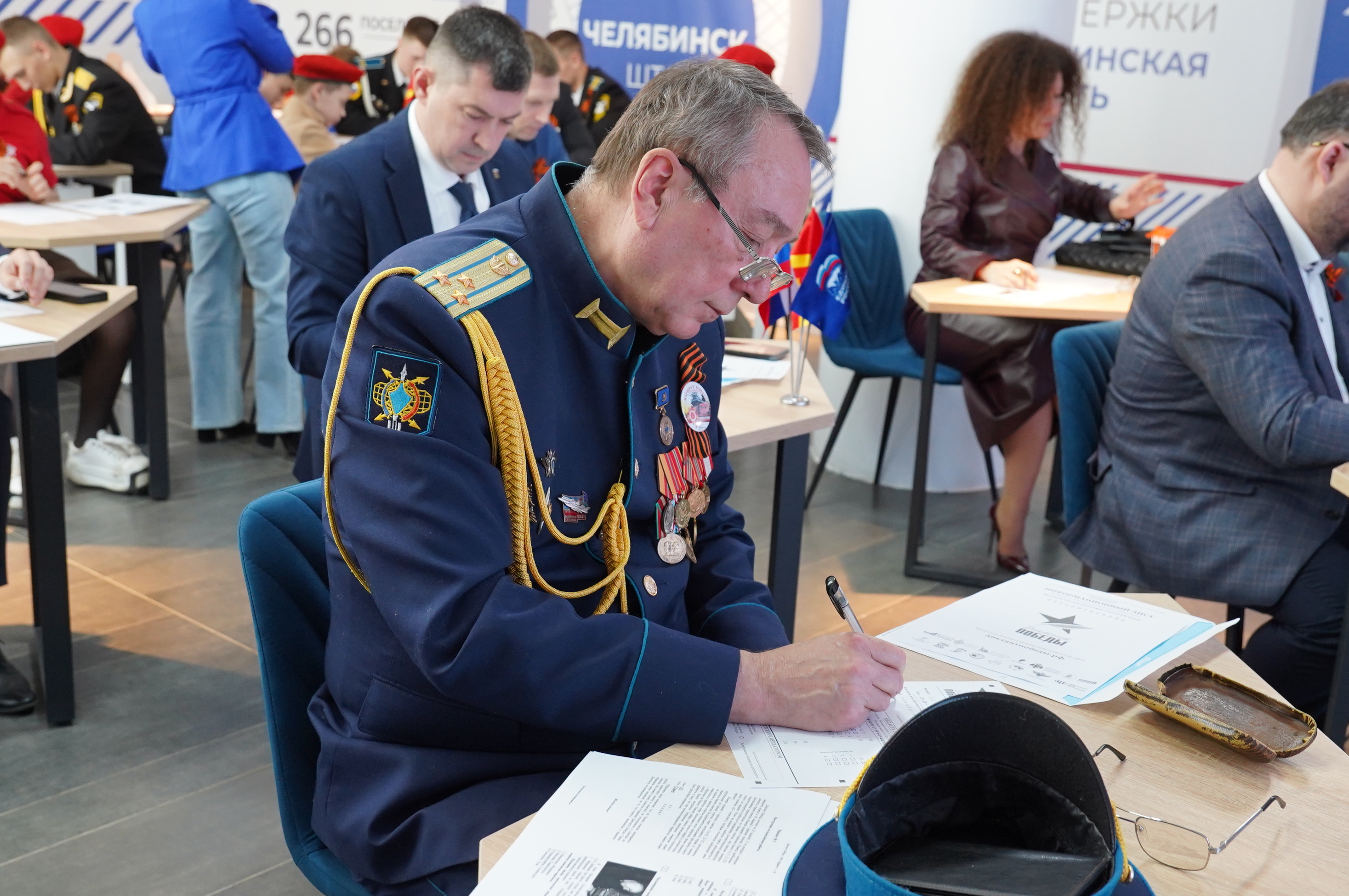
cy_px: 457
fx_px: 1535
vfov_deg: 32.6
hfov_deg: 47.4
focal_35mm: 41
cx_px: 686
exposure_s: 1/160
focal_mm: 27
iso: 1600
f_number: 4
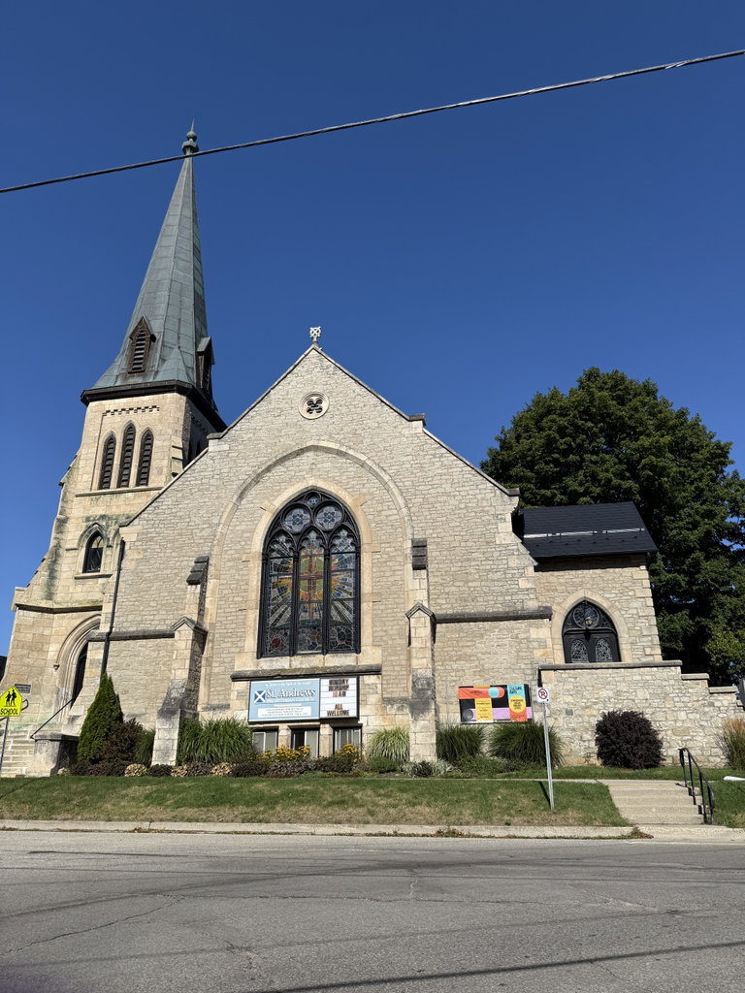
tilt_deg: +22.9
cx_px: 372
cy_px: 496
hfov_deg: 56.8
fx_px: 689
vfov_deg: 71.6
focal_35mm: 24
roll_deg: +0.0
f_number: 1.78
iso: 80
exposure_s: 1/6711
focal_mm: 6.76
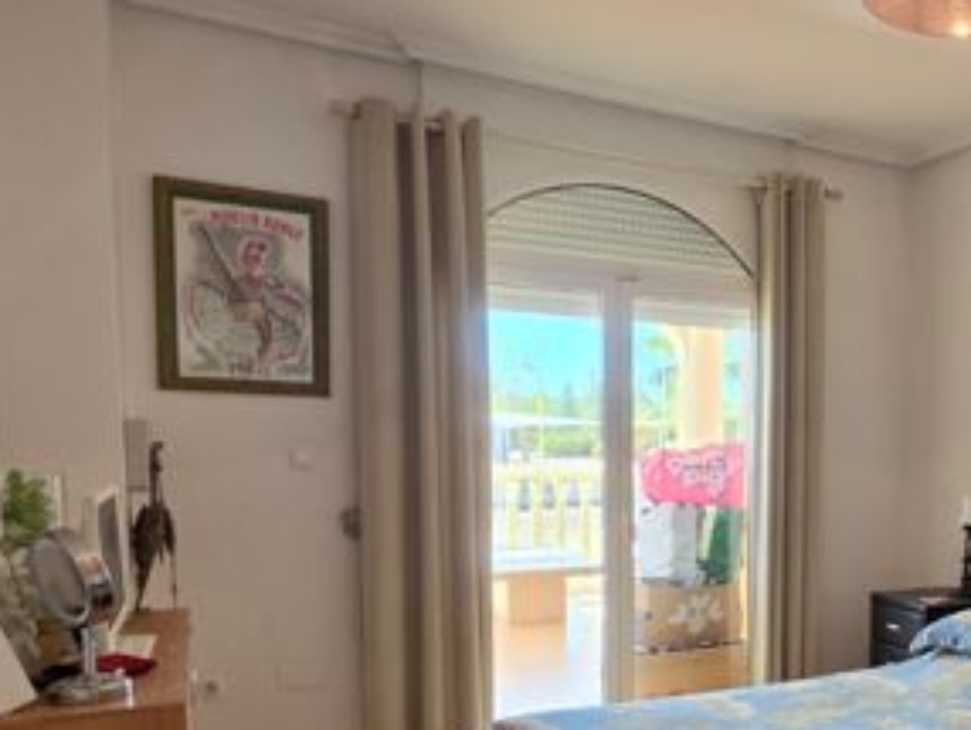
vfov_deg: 43.1
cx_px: 861
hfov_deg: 50.8
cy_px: 530
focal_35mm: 32
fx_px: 898
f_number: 1.9
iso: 100
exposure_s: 1/100
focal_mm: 2.2
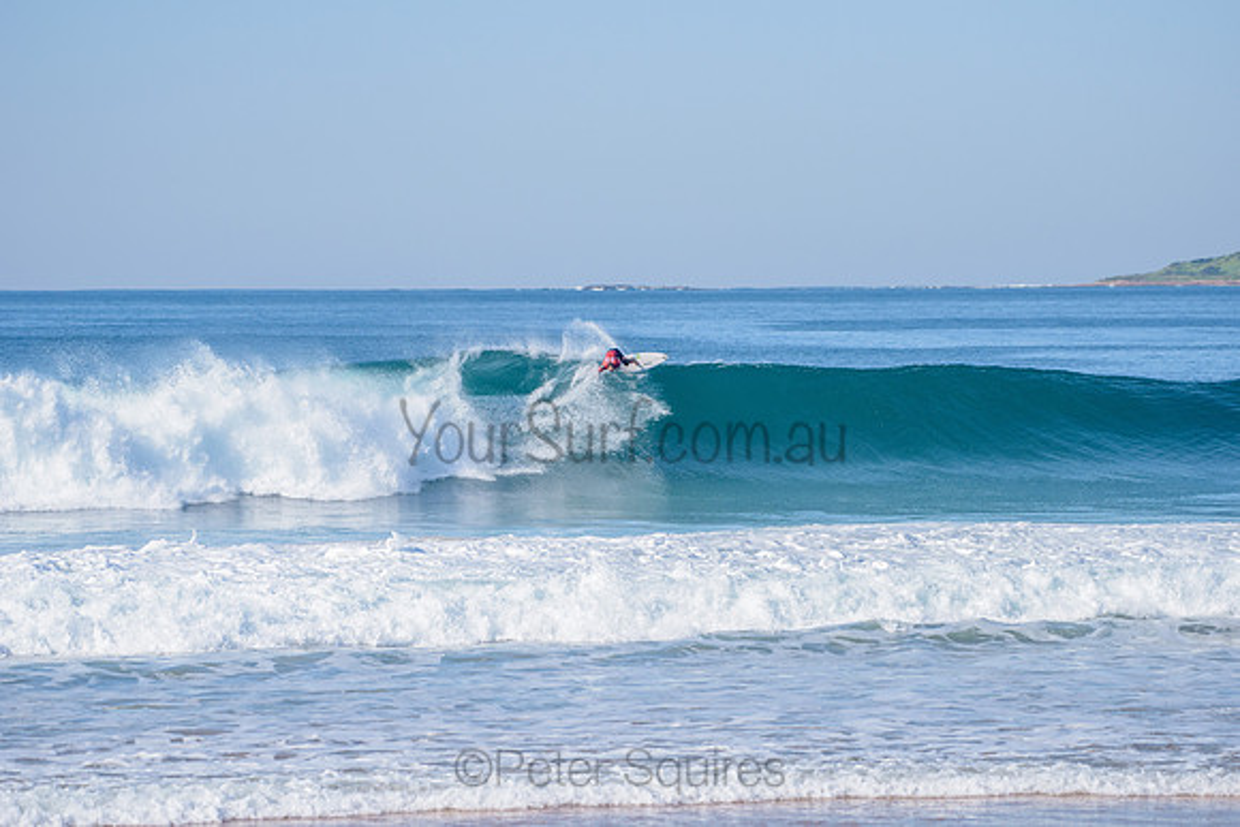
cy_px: 414
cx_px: 620
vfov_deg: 6.9
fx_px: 6890
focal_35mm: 200
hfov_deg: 10.3
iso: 250
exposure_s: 1/2500
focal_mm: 200
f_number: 5.6
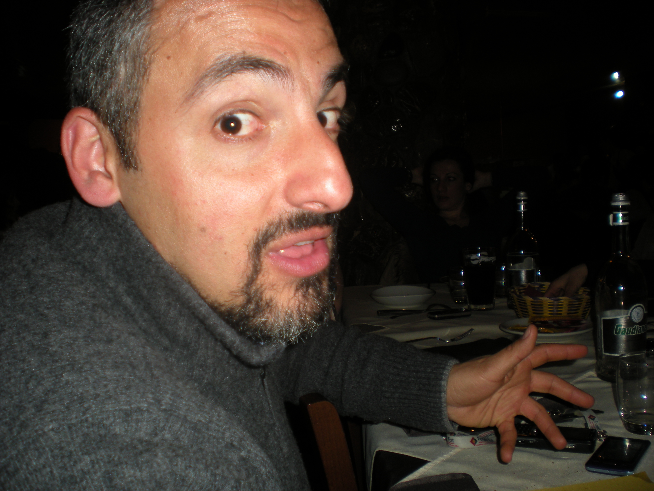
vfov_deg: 37.7
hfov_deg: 49.0
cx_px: 327
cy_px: 246
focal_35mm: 38
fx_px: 718
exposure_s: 1/60
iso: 64
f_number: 3.1
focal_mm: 6.3
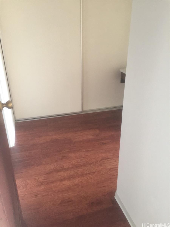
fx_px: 190
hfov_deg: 48.2
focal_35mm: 29
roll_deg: +1.1
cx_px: 85
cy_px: 114
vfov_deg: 61.7
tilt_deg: -20.5
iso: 100
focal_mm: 4.15
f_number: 2.2
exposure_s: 1/15
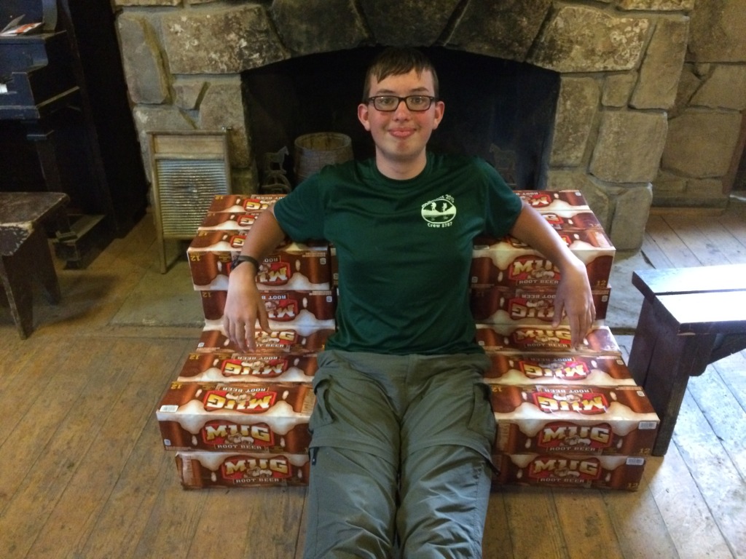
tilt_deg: -30.4
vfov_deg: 48.2
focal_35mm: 29
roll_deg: -0.2
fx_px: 625
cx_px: 373
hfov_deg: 61.7
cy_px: 280
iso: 640
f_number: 2.2
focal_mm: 4.15
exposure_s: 1/15
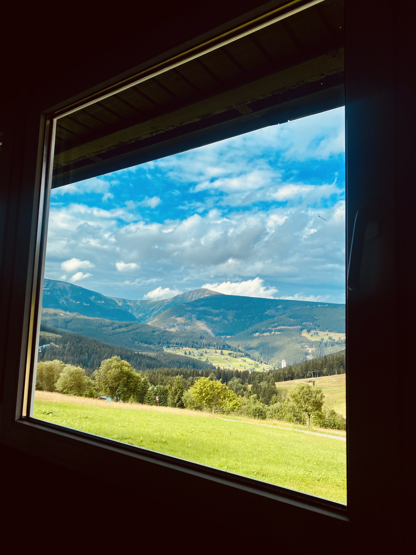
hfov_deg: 53.1
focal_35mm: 26
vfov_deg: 67.3
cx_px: 208
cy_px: 278
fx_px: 417
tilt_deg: +6.4
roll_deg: -1.2
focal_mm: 4.25
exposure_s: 1/1377
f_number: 1.8
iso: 32
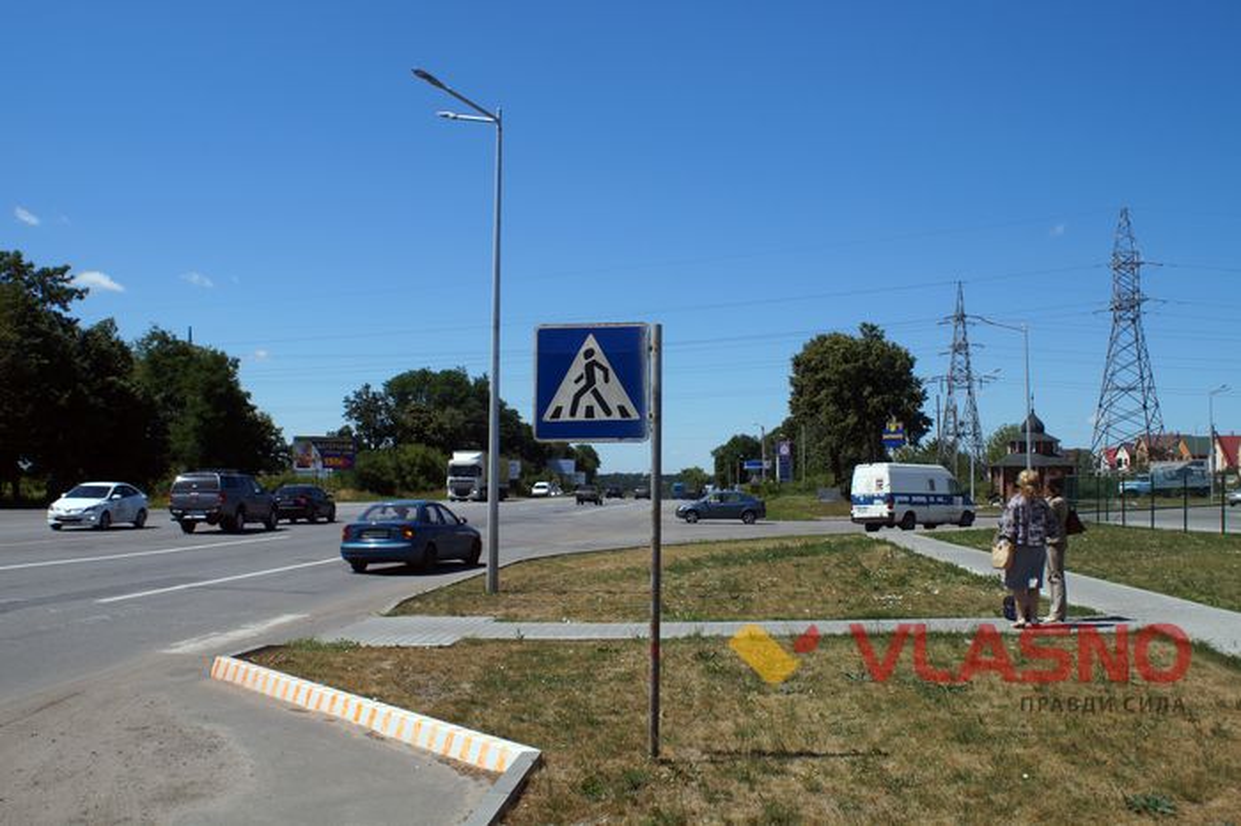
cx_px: 620
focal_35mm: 36
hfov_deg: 53.2
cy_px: 413
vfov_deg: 36.8
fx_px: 1240
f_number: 8
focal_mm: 24
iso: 100
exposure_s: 1/400
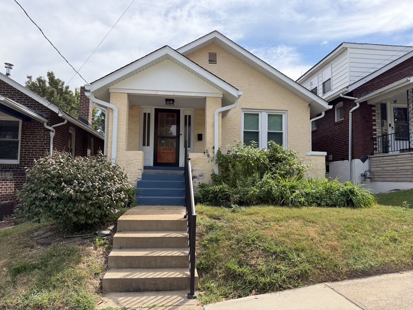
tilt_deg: +4.9
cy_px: 155
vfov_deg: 56.8
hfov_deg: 71.6
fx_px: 286
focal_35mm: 24
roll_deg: -0.5
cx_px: 206
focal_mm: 6.76
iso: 100
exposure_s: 1/2445
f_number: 1.78
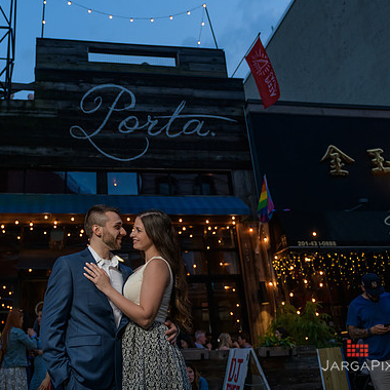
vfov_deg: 42.5
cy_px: 145
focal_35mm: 39
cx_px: 122
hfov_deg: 42.1
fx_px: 497
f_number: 3.2
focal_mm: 24
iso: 400
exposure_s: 1/200
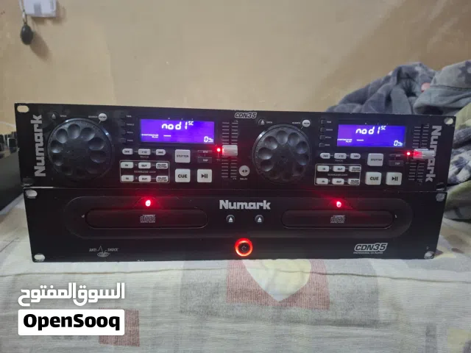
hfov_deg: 73.9
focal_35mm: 23
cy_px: 176
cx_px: 236
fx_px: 313
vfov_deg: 58.9
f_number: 1.8
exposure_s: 1/25
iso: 640
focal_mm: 5.54
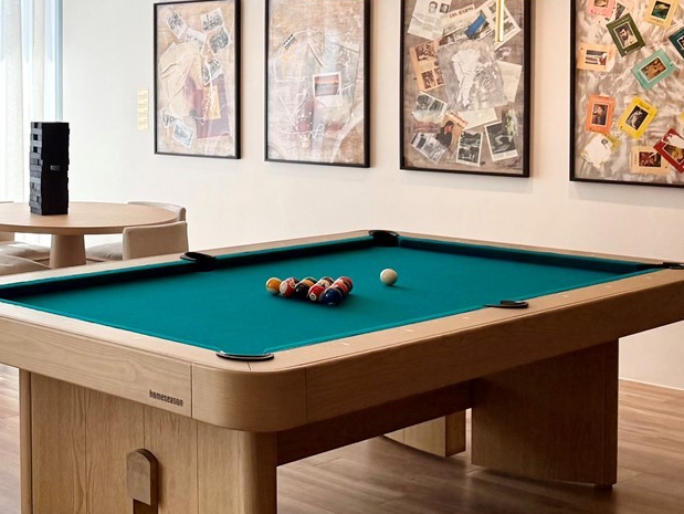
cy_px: 124
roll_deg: +0.2
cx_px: -21
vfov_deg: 23.4
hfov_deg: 28.9
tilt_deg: -2.5
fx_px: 1226
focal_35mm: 62
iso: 100
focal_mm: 6.76
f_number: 1.78
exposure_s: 1/858
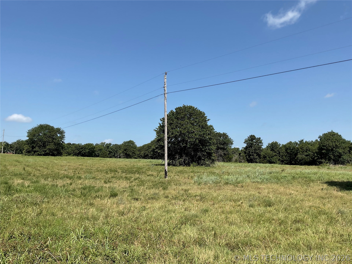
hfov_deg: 61.7
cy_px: 132
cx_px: 176
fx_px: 295
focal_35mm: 29
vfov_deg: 48.2
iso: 16
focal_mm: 3
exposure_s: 1/1848
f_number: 1.8
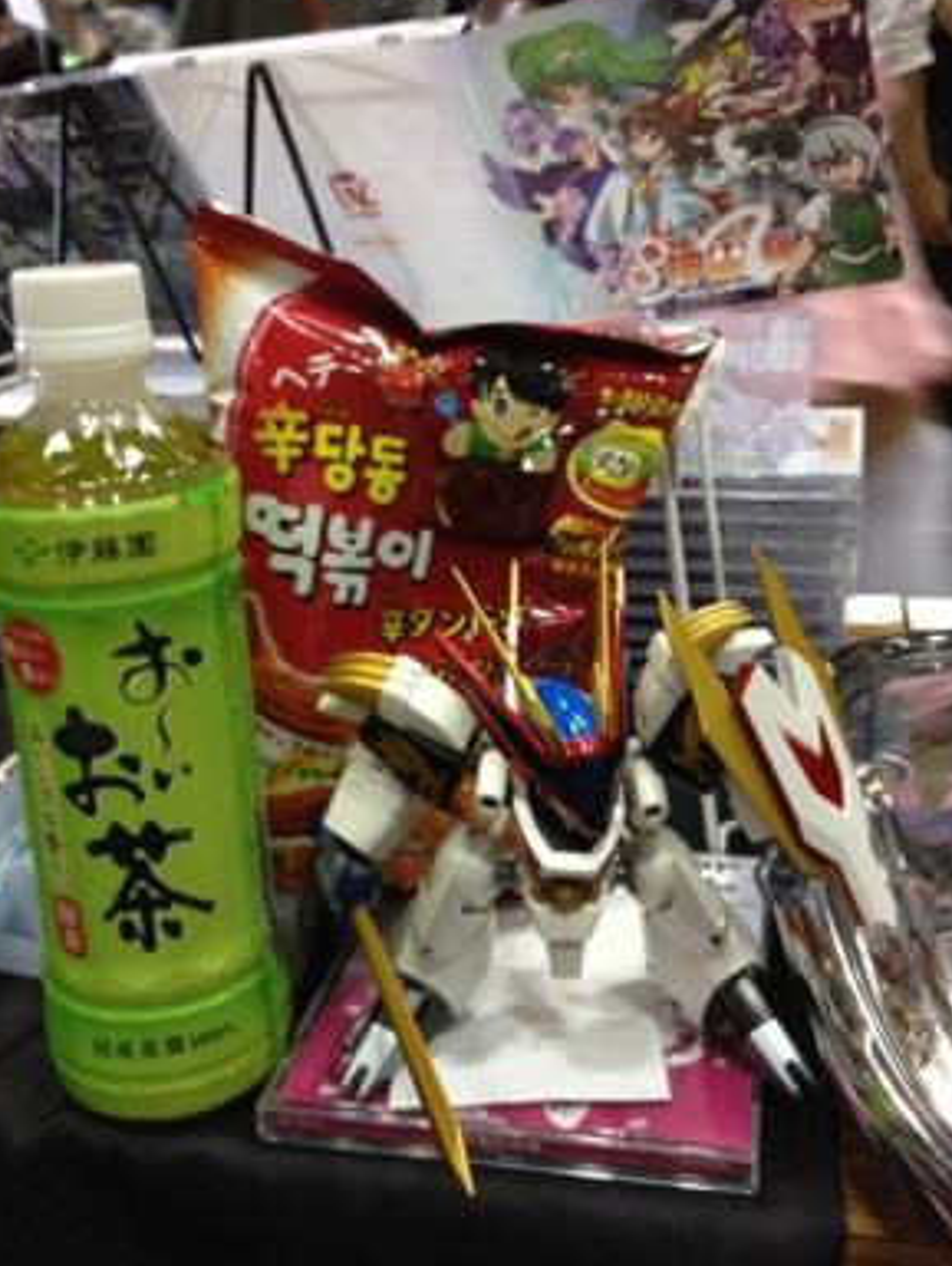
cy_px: 587
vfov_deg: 45.7
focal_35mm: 41
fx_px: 1500
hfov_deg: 35.2
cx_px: 464
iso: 100
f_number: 2.4
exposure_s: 1/20
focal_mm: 4.28
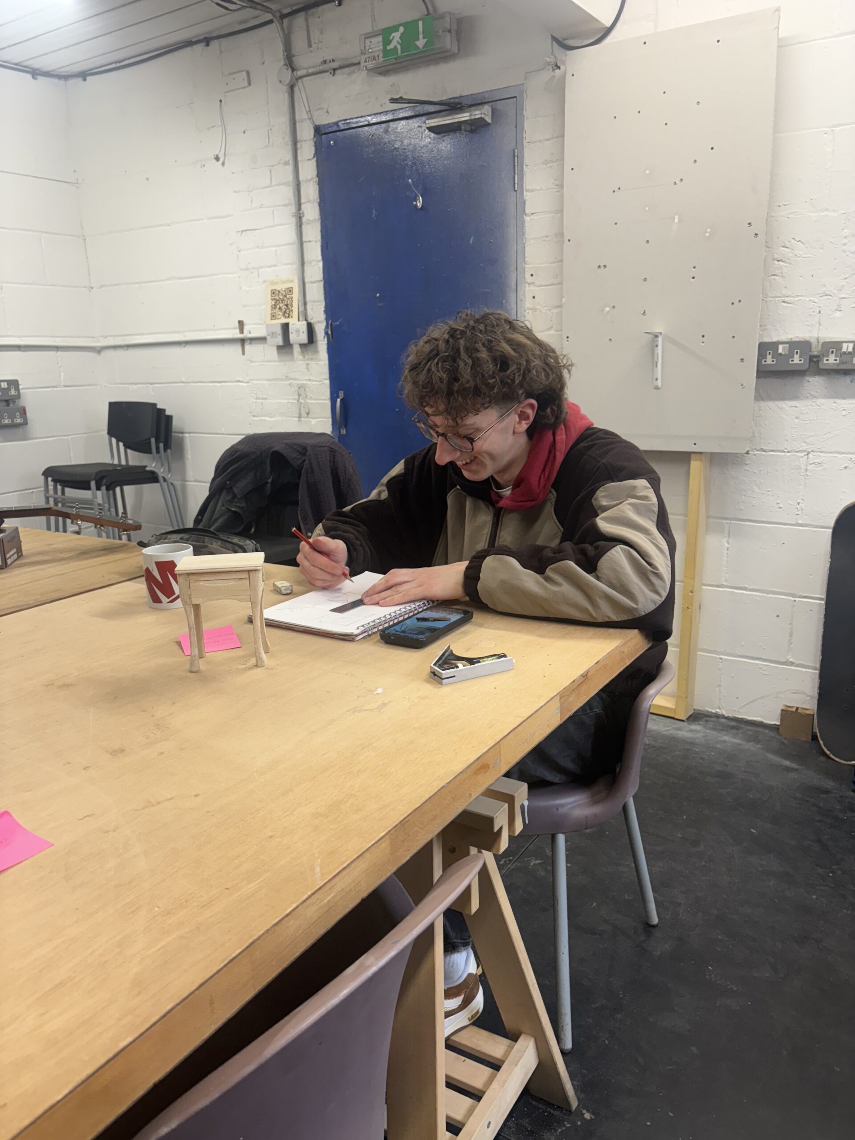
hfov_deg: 53.1
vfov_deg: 67.3
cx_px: 428
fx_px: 856
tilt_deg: -13.0
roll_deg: +0.8
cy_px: 570
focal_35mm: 26
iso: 100
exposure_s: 1/100
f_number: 1.6
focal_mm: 5.96
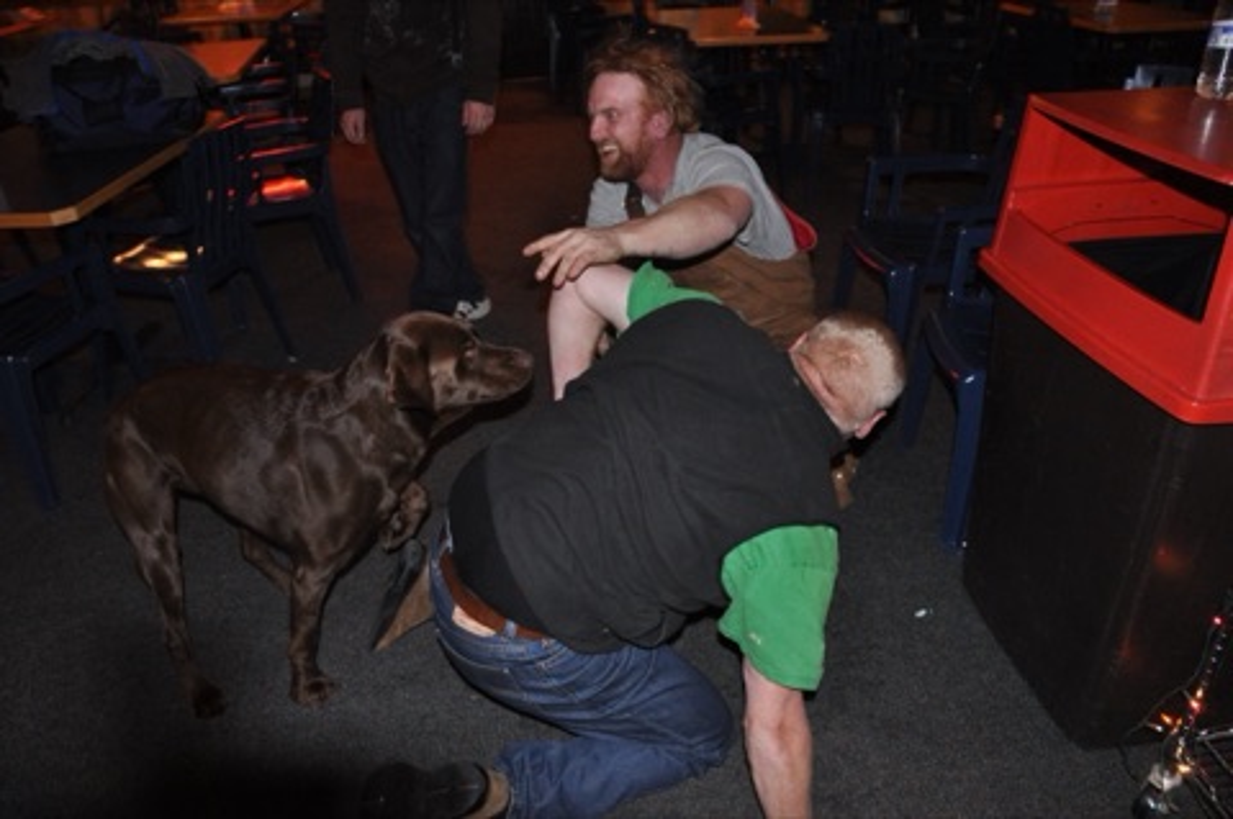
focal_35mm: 27
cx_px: 616
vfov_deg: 47.8
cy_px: 410
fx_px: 924
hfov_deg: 67.4
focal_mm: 18
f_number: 3.5
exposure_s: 1/60
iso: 800
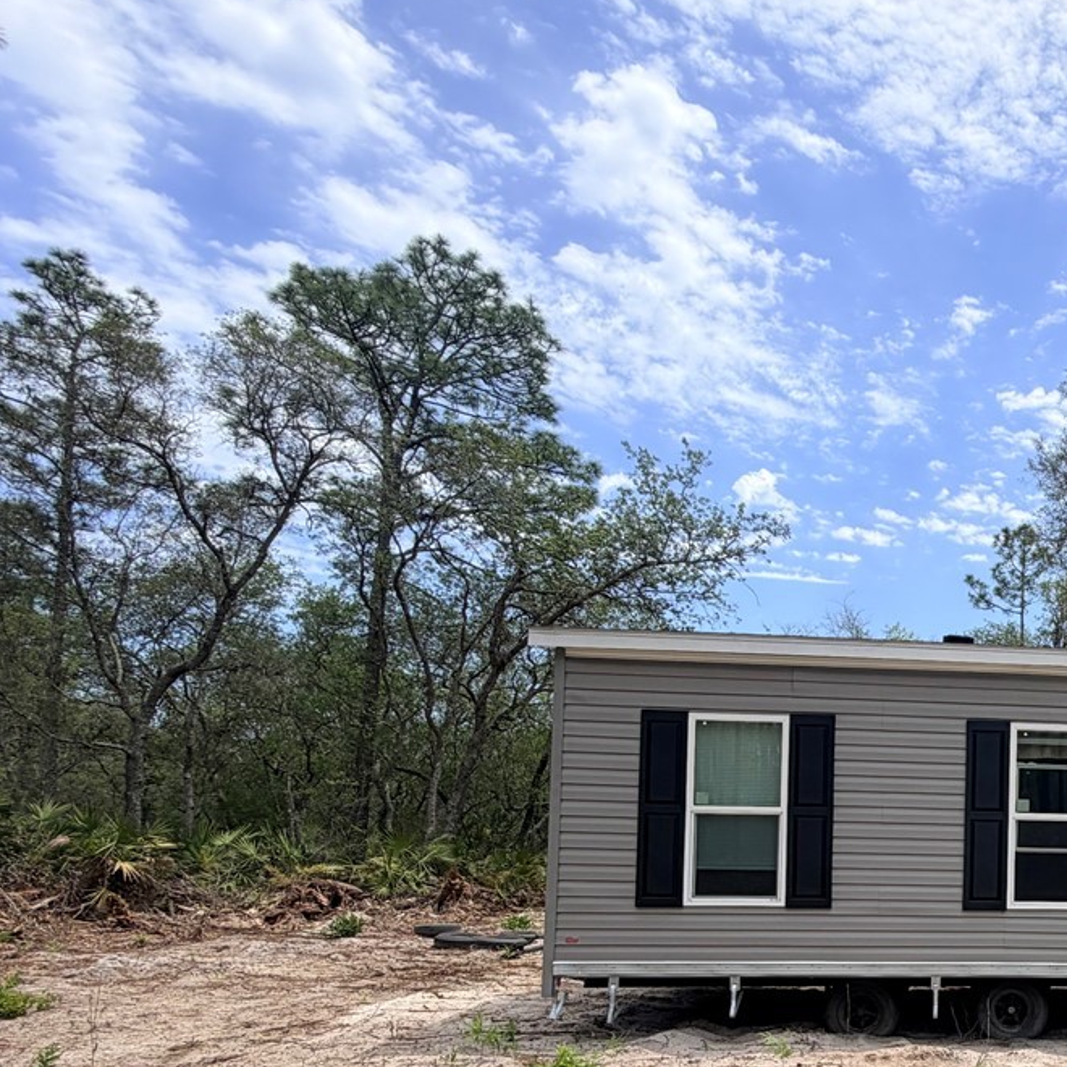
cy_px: 818
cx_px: 1085
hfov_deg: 45.1
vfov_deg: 51.4
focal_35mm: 30
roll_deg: -1.1
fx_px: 1046
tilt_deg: +3.1
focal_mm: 2.22
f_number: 2.2
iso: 20
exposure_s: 1/770
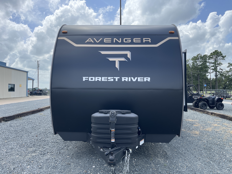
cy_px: 87
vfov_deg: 54.9
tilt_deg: +0.5
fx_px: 168
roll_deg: -0.8
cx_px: 116
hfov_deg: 69.4
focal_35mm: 25
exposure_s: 1/1795
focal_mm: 5.1
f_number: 1.6
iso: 32
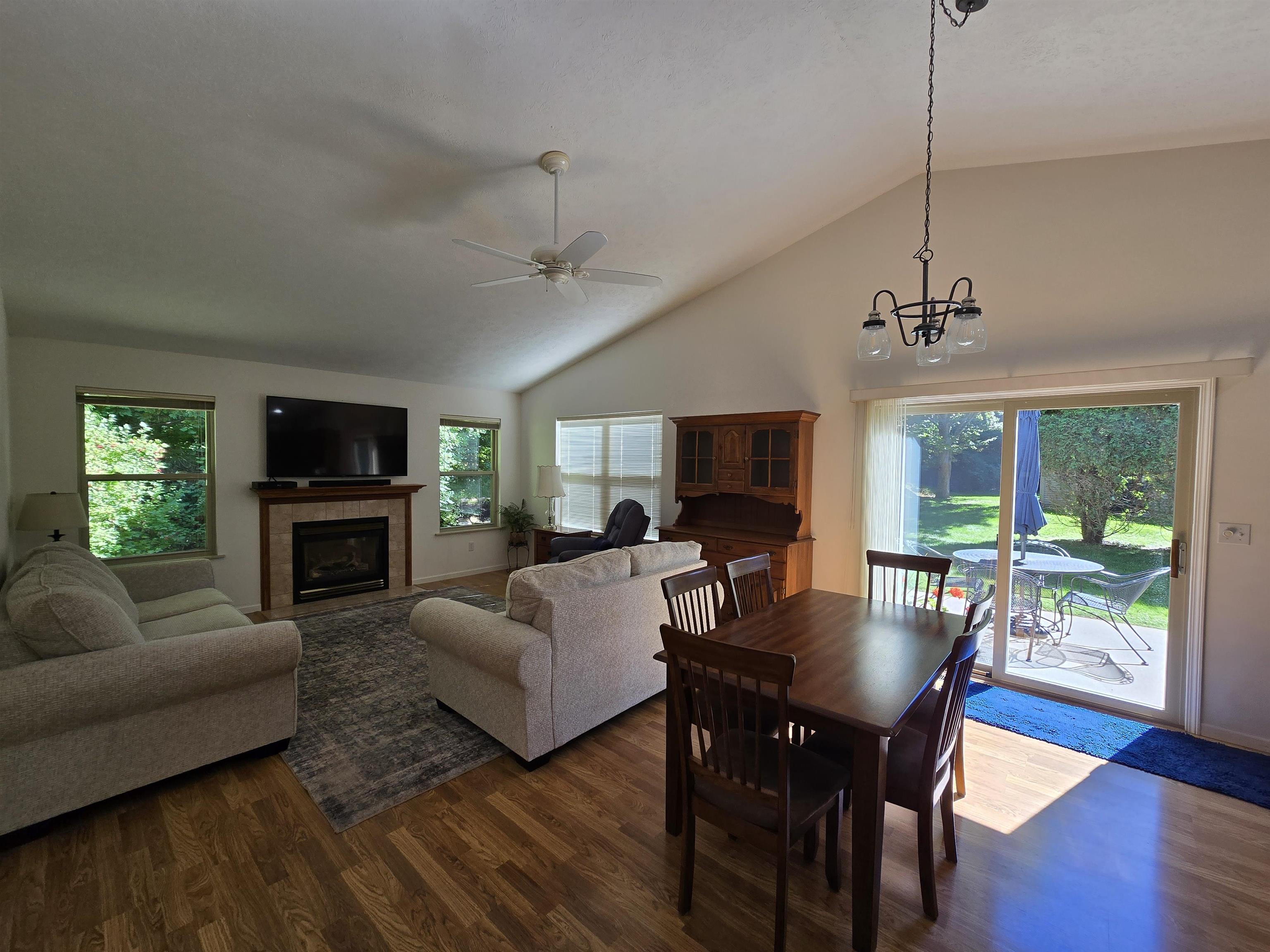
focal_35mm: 13
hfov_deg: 106.2
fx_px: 477
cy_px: 476
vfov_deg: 89.9
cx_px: 635
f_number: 2.2
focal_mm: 2.2
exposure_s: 1/120
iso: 64
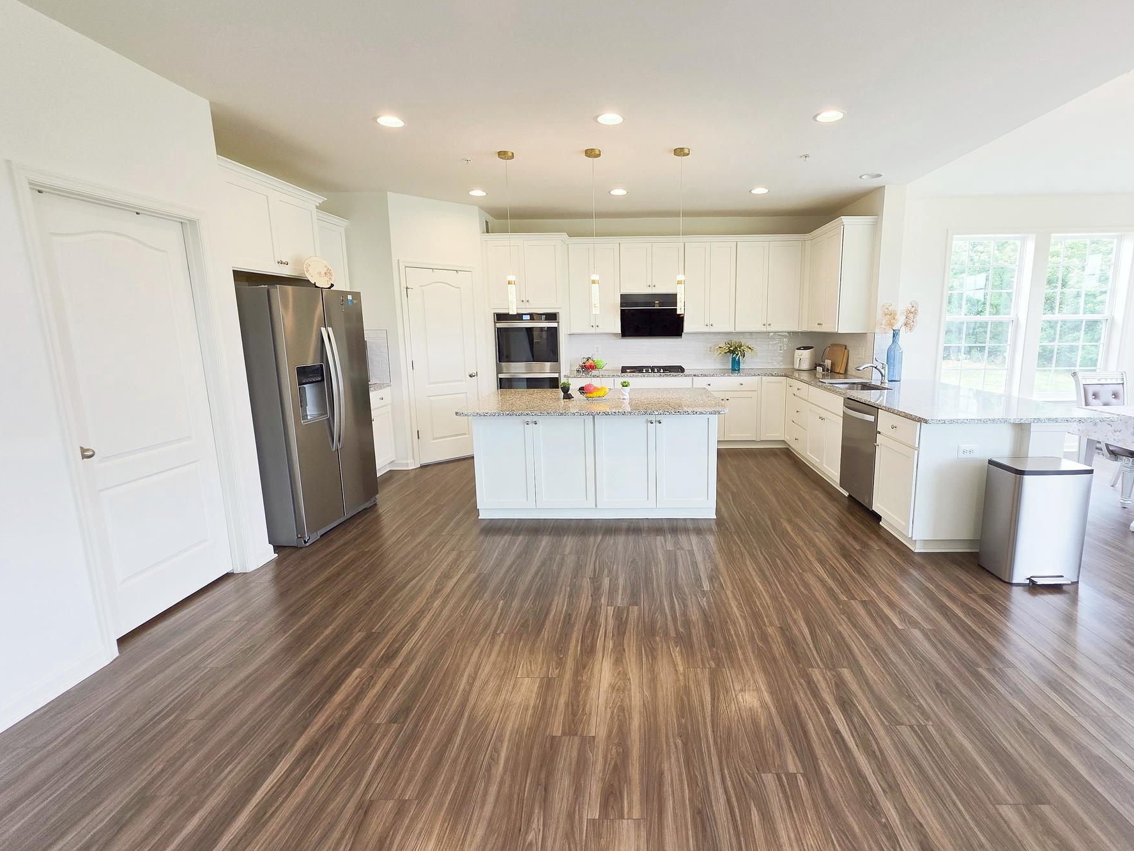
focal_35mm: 15
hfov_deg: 97.8
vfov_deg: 81.7
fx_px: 491
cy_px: 416
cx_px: 625
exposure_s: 1/120
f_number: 1.9
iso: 64
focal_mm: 2.2
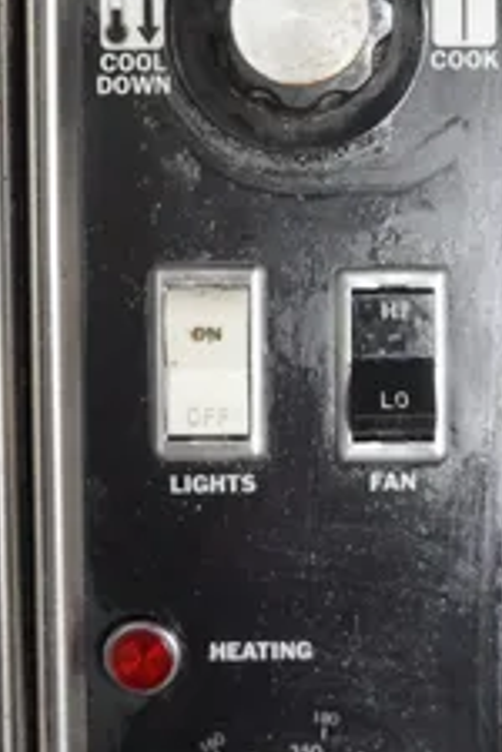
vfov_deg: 28.3
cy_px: 261
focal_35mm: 71
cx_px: 300
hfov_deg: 19.2
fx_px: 1485
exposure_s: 1/40
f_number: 3.5
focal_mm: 14.69
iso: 800
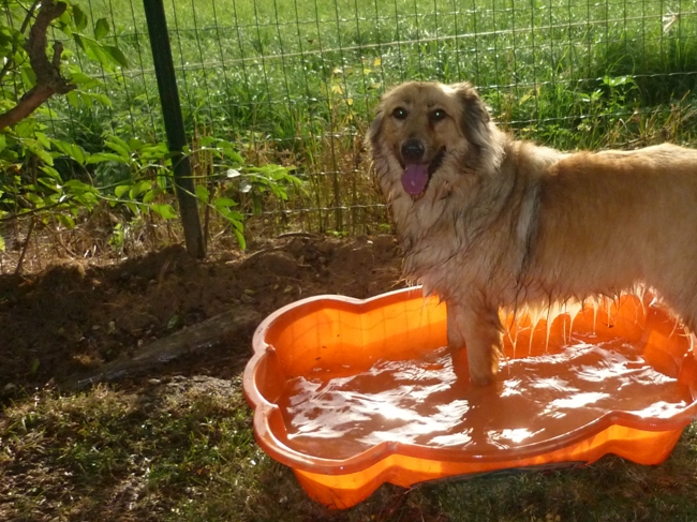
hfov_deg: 36.1
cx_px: 511
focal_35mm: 52
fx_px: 1047
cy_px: 251
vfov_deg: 28.0
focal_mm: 5.5
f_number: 8
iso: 400
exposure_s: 1/250
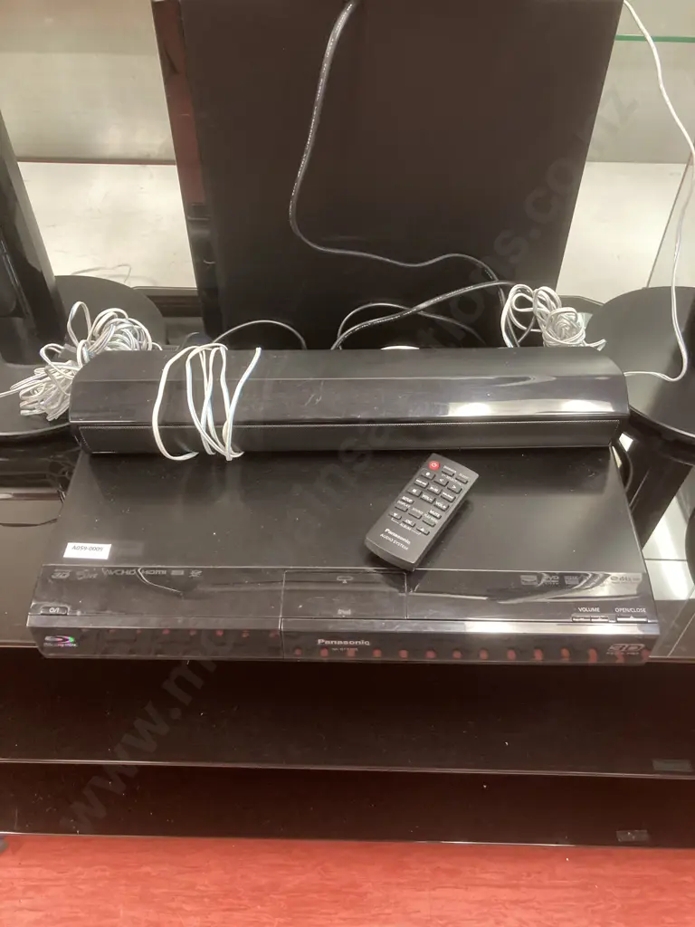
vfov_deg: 63.4
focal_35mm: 28
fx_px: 750
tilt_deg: -45.9
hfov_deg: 49.7
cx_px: 348
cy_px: 464
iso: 500
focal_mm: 3.99
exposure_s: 1/25
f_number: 1.8
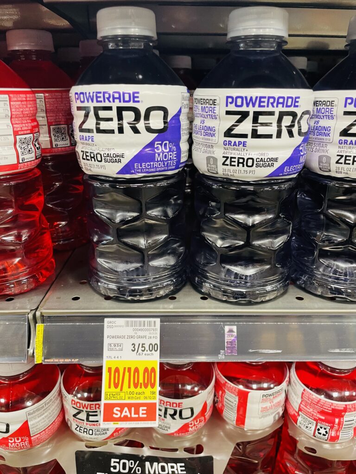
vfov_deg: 67.3
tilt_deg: -22.2
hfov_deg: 53.1
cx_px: 178
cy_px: 237
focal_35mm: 26
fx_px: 357
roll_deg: +0.5
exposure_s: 1/60
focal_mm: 4.2
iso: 250
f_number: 1.6
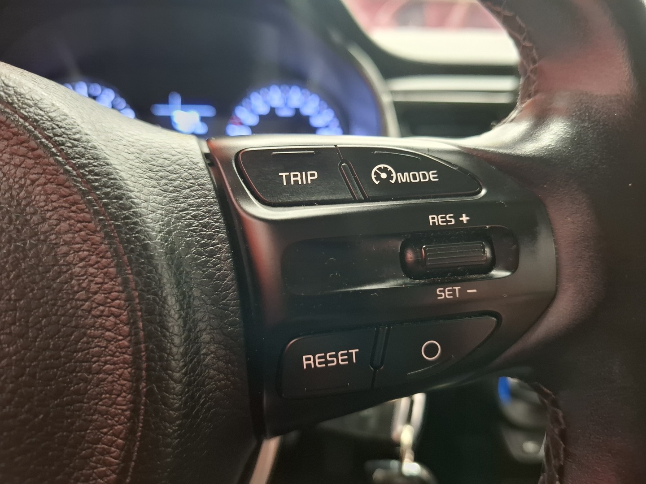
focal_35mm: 23
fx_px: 429
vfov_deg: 58.9
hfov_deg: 73.9
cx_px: 323
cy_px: 242
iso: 640
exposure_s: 1/25
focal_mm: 5.54
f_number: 1.8
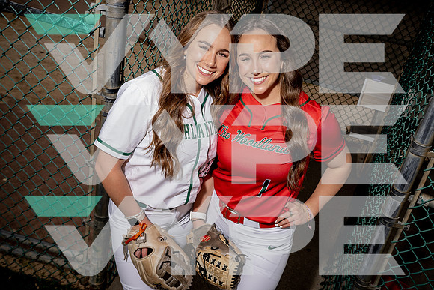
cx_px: 217
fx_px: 458
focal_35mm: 38
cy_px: 145
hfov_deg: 50.7
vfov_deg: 35.1
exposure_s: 1/250
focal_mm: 38
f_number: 8
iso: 100
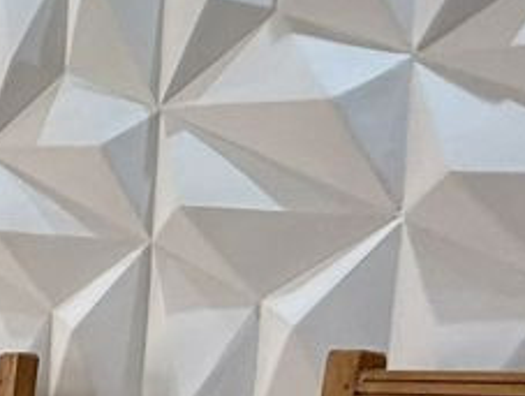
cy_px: 469
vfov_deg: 19.4
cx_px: -535
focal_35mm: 72
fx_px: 1094
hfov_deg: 18.0
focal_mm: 2.22
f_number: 2.2
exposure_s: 1/120
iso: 64
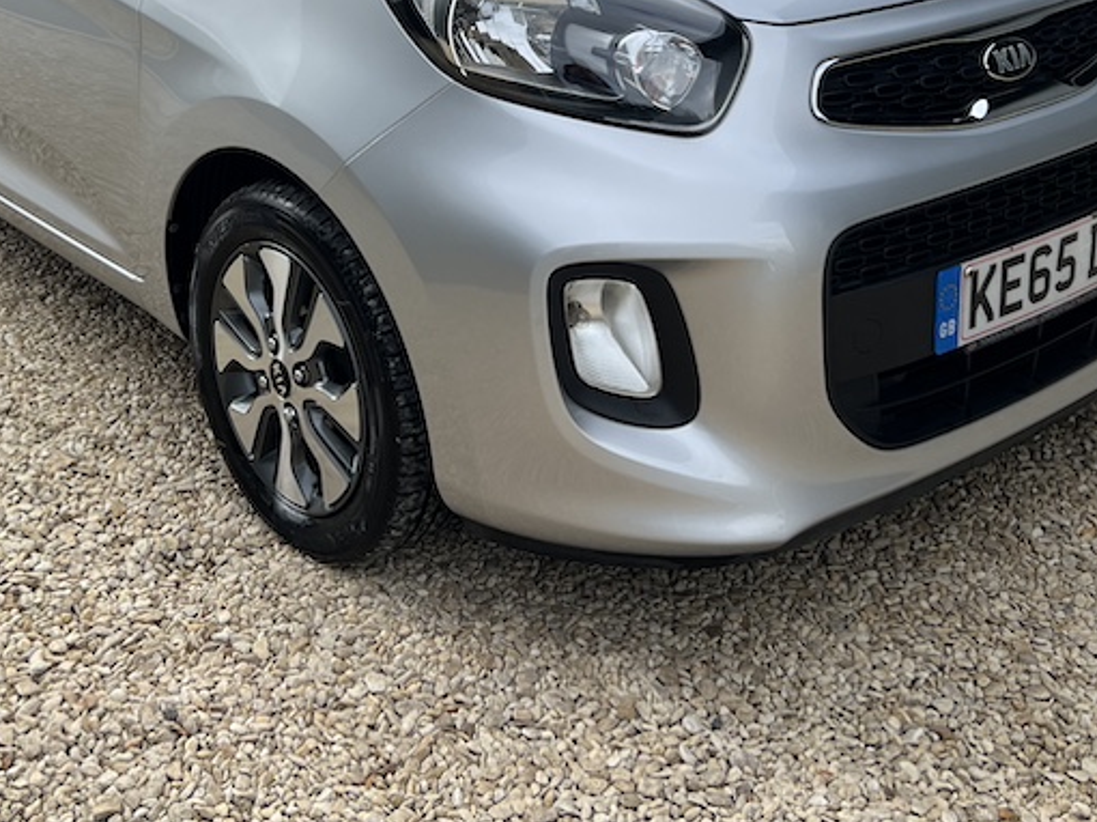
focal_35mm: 51
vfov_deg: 27.4
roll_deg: +0.2
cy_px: 62
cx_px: 480
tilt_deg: -16.0
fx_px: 1615
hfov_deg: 37.5
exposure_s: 1/1511
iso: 50
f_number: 1.5
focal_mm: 5.7
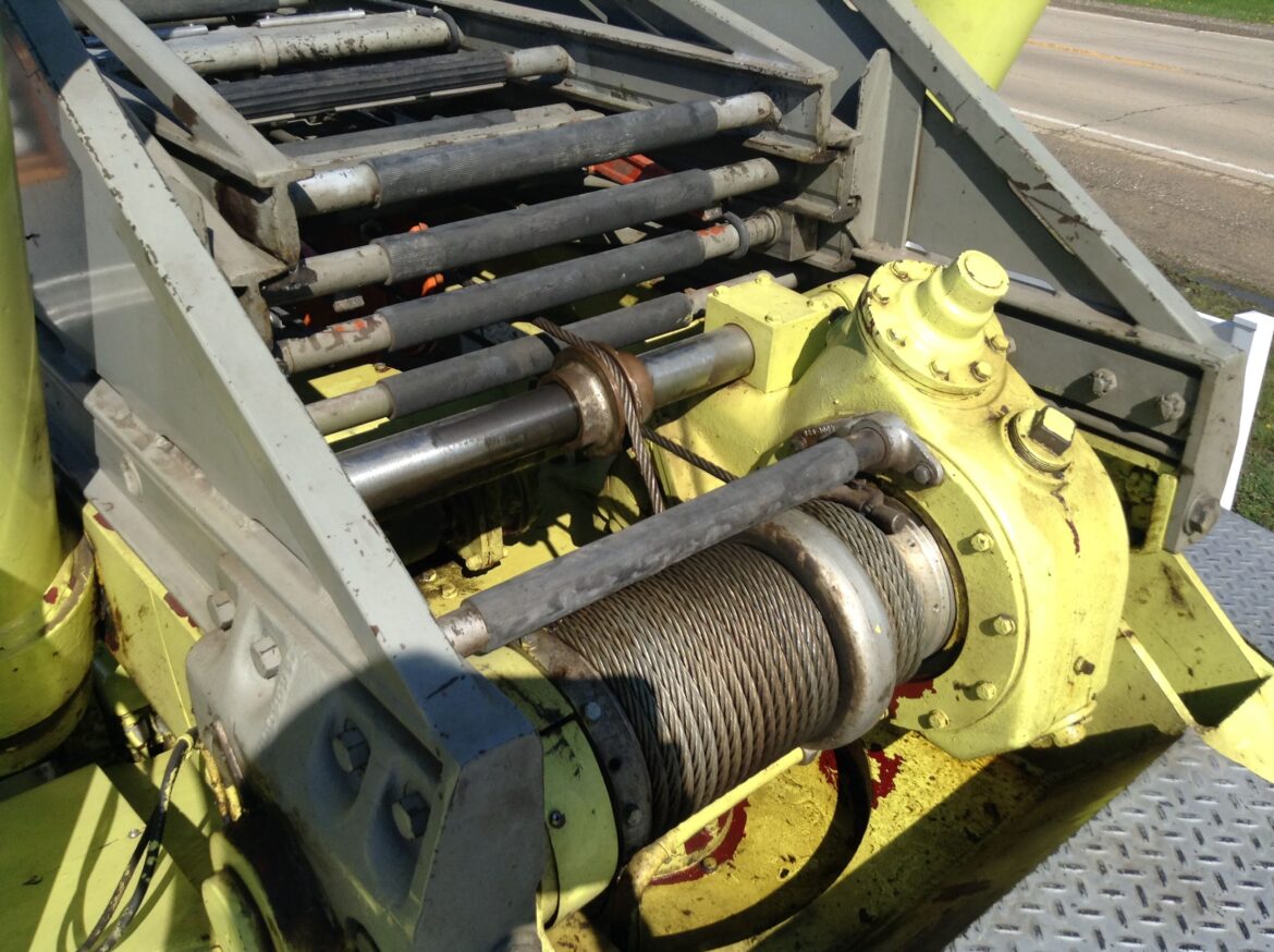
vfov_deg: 42.8
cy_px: 476
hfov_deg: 55.4
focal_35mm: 33
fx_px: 1213
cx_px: 637
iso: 25
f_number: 2.4
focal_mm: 3.3
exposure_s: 1/1034
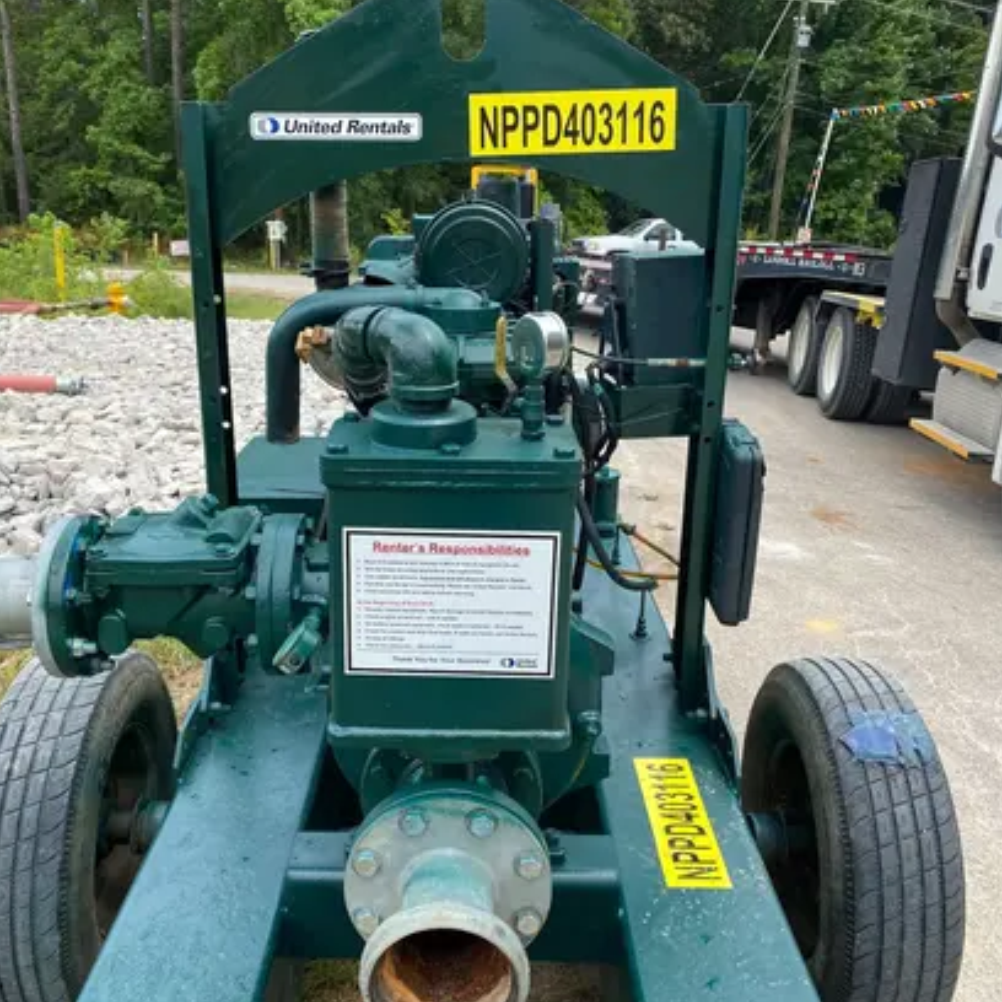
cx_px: 459
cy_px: 500
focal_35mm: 31
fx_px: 1015
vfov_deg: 52.5
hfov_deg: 52.5
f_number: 1.8
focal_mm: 4.25
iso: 32
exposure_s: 1/927
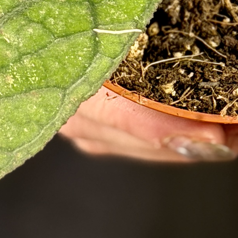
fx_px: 2186
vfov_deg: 6.2
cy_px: -61
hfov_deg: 6.2
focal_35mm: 281
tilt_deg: -29.5
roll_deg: -0.1
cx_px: 221
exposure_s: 1/60
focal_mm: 6.76
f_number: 1.78
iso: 160
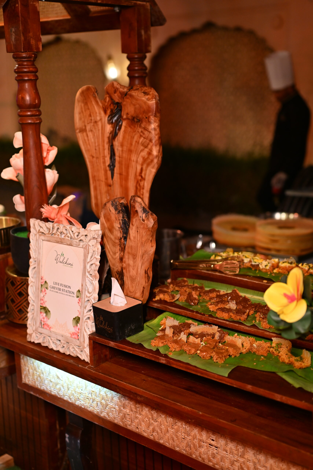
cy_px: 235
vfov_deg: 39.6
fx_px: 652
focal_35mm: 50
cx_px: 156
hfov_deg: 27.0
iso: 1000
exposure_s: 1/500
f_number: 2.2
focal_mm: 50
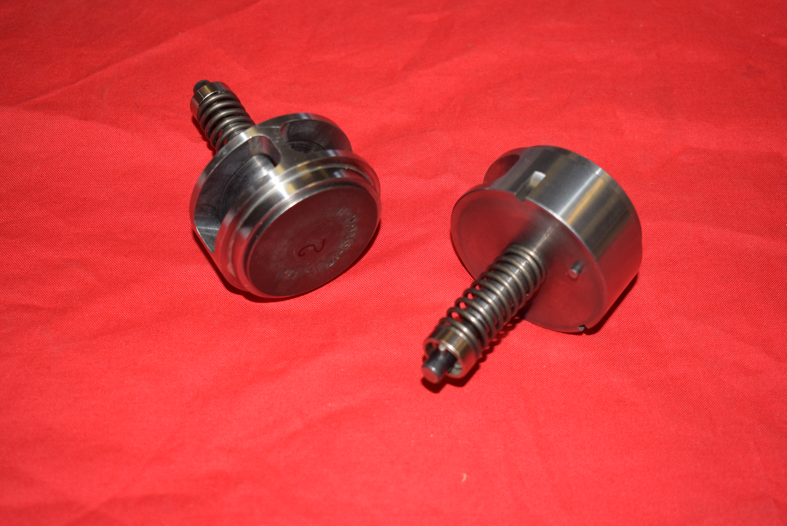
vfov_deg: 25.8
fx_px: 1149
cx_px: 394
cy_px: 263
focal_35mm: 52
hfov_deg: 37.8
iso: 400
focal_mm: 35
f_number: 5.6
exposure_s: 1/200
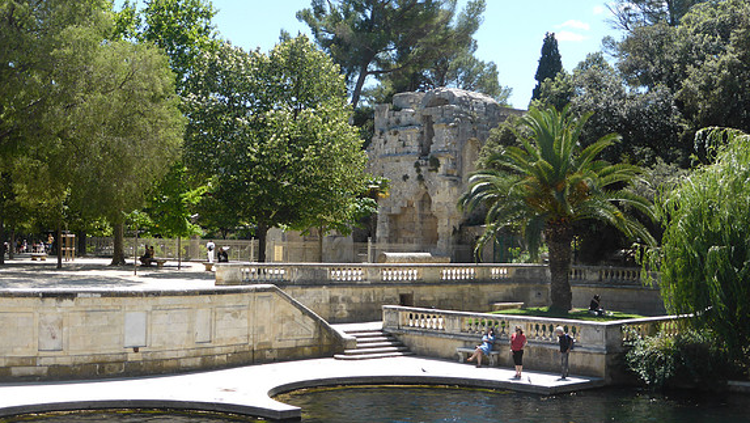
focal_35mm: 54
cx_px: 376
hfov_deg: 38.5
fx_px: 1074
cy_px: 200
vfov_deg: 22.3
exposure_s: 1/400
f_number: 4.2
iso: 100
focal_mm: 8.5
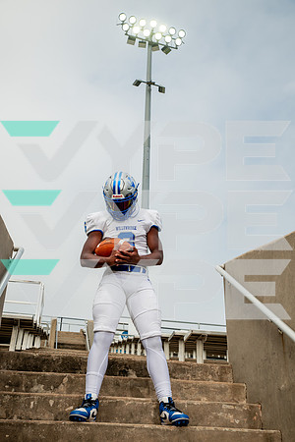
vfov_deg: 48.5
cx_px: 148
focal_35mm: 40
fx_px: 492
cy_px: 221
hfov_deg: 33.4
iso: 125
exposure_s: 1/400
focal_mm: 40
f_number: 7.1
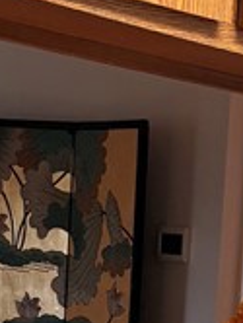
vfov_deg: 12.3
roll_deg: -3.9
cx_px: 198
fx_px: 1382
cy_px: 570
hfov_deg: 10.0
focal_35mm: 148
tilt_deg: -12.9
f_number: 1.78
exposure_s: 1/60
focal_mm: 6.76
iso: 125
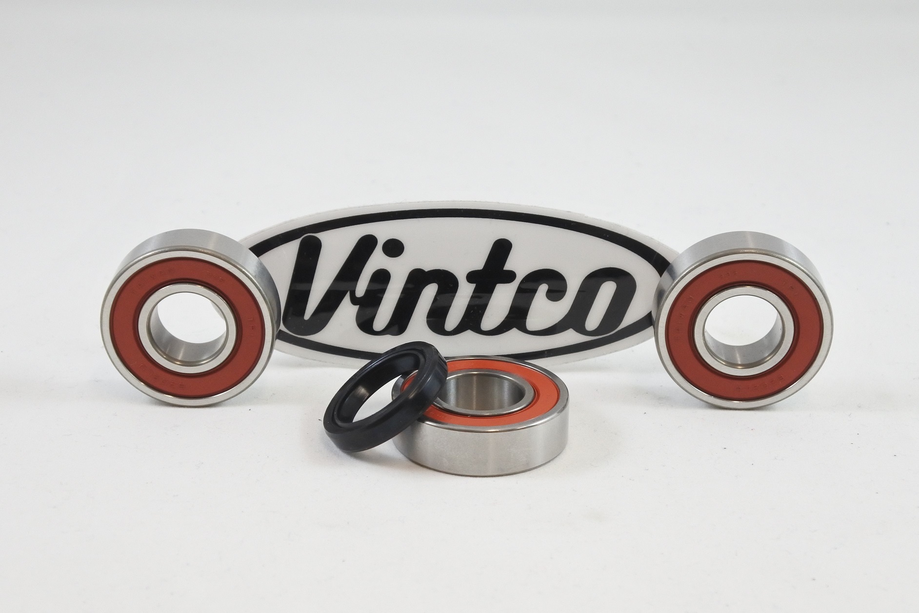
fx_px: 1480
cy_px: 306
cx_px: 460
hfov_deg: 34.5
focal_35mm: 58
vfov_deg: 23.4
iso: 560
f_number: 4.8
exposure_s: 1/125
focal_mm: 21.8
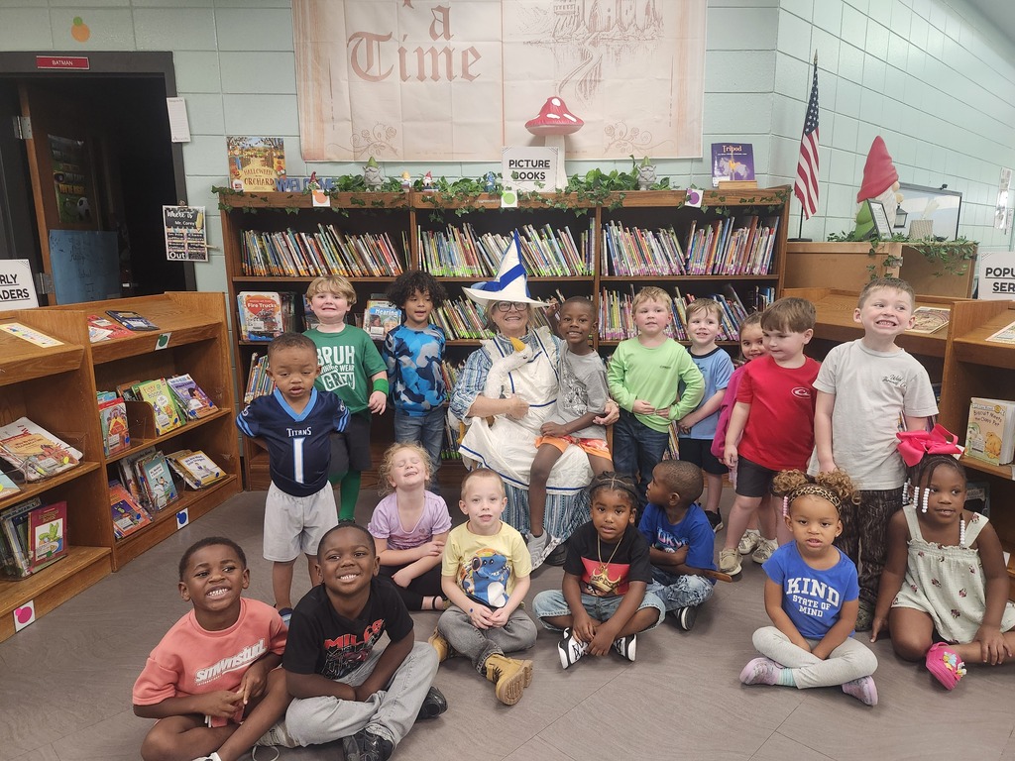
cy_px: 380
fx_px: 674
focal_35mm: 23
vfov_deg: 58.9
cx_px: 508
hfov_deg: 73.9
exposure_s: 1/120
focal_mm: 5.54
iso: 400
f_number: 1.8
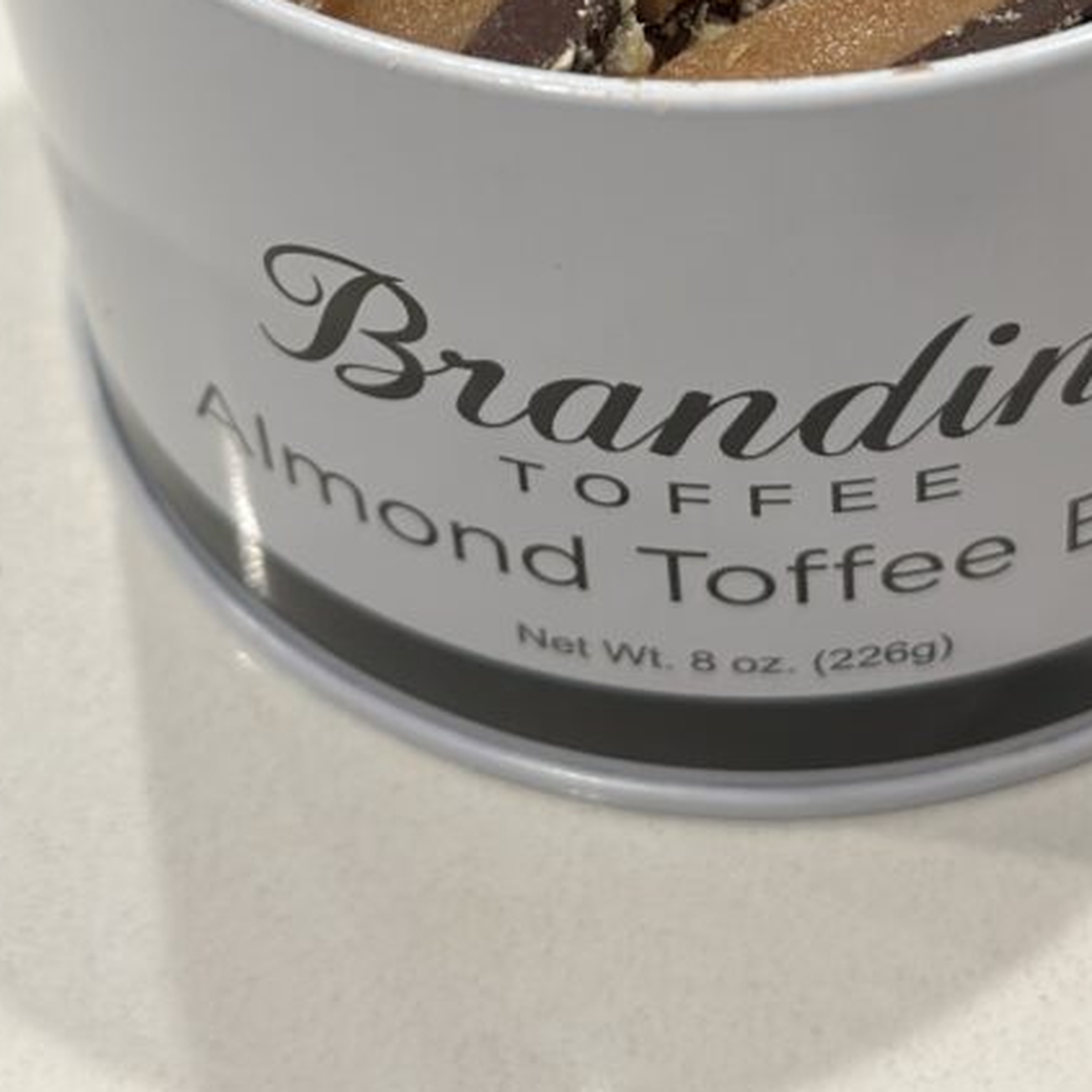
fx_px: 3676
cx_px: 748
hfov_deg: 16.8
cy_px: -96
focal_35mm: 103
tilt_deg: -45.9
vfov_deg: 16.4
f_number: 1.78
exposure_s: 1/60
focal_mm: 6.86
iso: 160
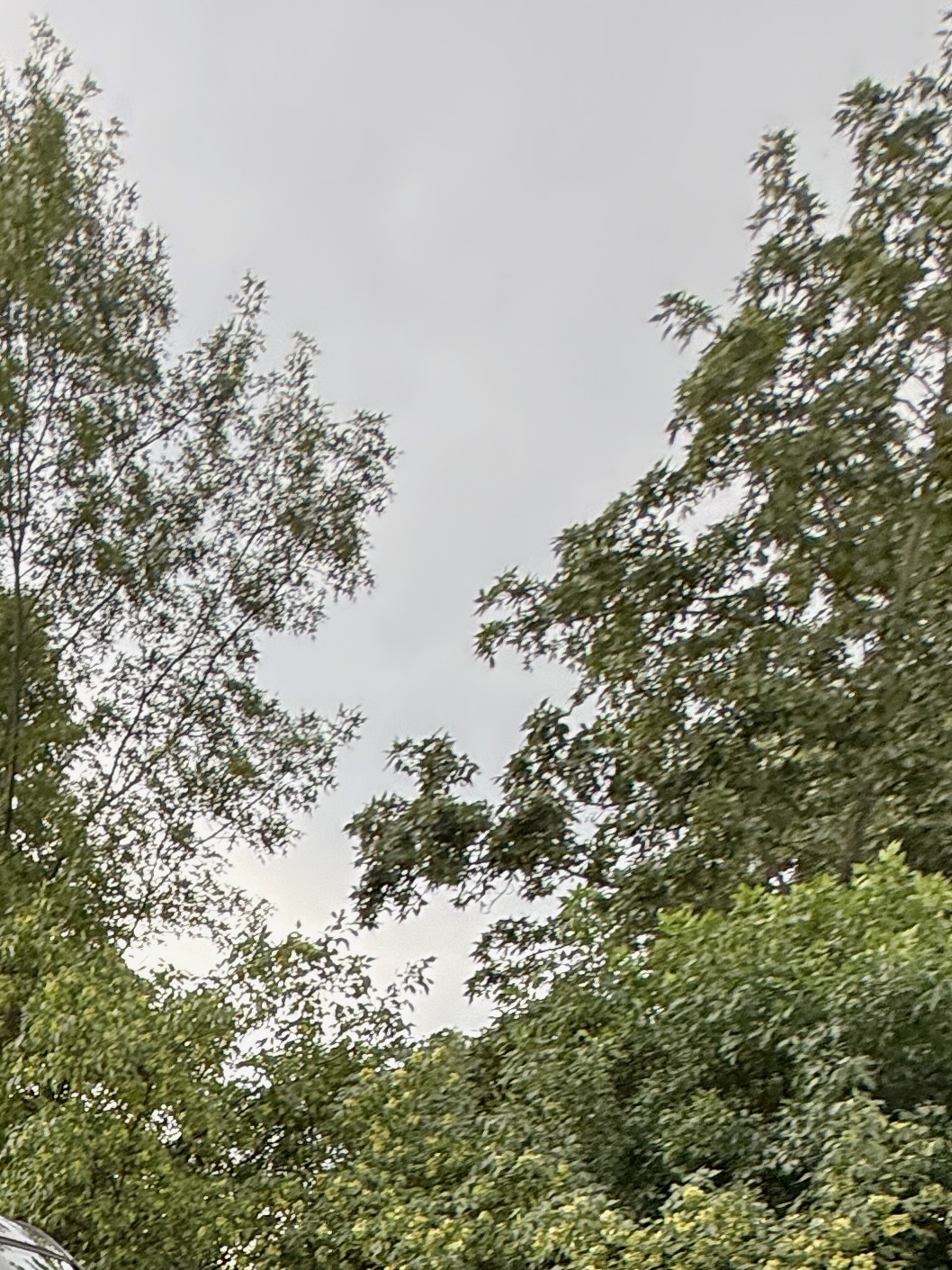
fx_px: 1467
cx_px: -93
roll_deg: -4.0
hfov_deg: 31.8
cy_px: 1750
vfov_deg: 31.9
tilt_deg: -12.5
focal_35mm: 40
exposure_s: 1/131
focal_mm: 2.22
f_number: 2.2
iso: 64
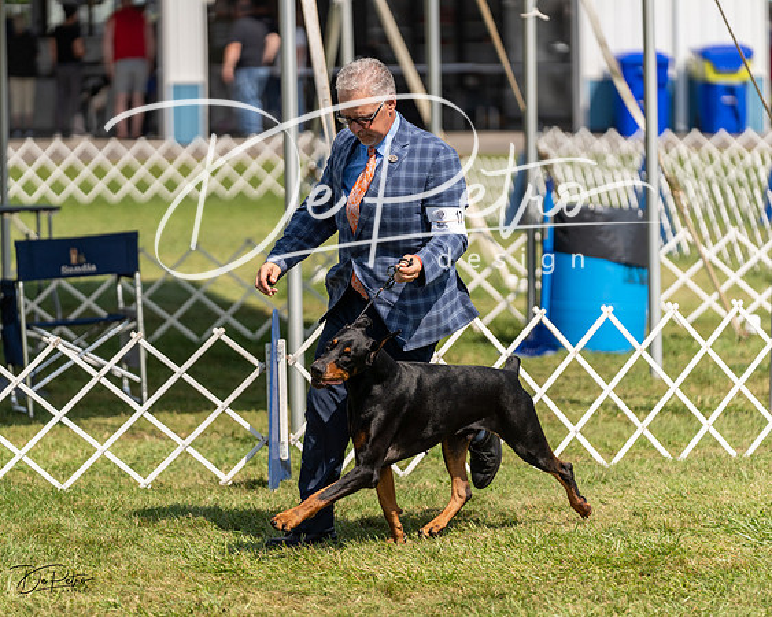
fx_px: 4167
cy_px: 308
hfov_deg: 10.6
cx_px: 386
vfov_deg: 8.5
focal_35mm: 182
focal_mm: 162
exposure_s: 1/3200
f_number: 2.8
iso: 200
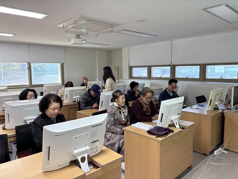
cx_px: 119
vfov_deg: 53.1
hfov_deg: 67.3
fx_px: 179
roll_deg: +0.9
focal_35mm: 26
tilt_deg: -5.9
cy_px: 90
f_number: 1.6
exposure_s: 1/60
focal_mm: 5.96
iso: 64
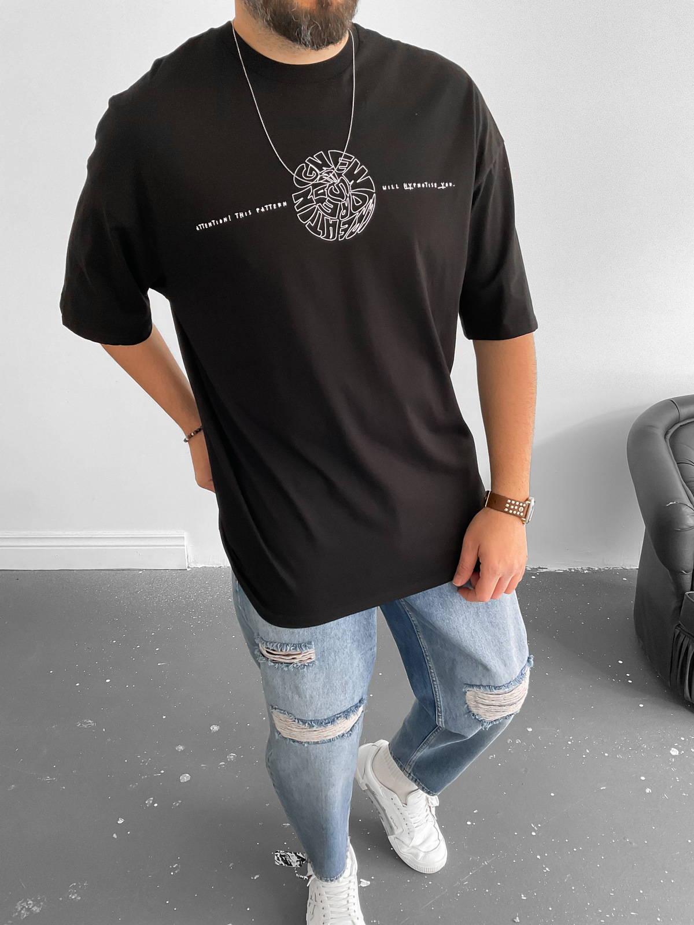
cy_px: 462
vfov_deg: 61.7
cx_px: 347
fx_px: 775
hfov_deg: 48.2
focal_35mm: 29
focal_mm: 3
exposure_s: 1/60
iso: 80
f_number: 1.8
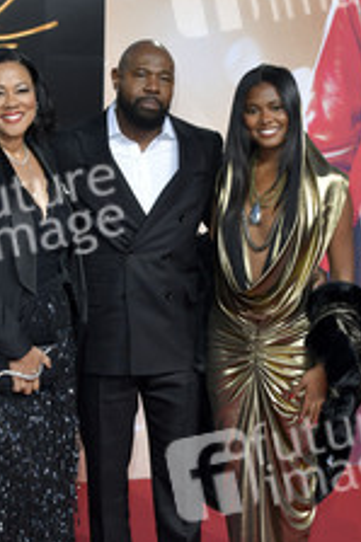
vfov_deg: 16.4
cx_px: 70
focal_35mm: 125
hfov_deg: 10.9
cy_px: 344
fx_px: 1883
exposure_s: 1/200
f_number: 6.3
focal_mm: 70
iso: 400
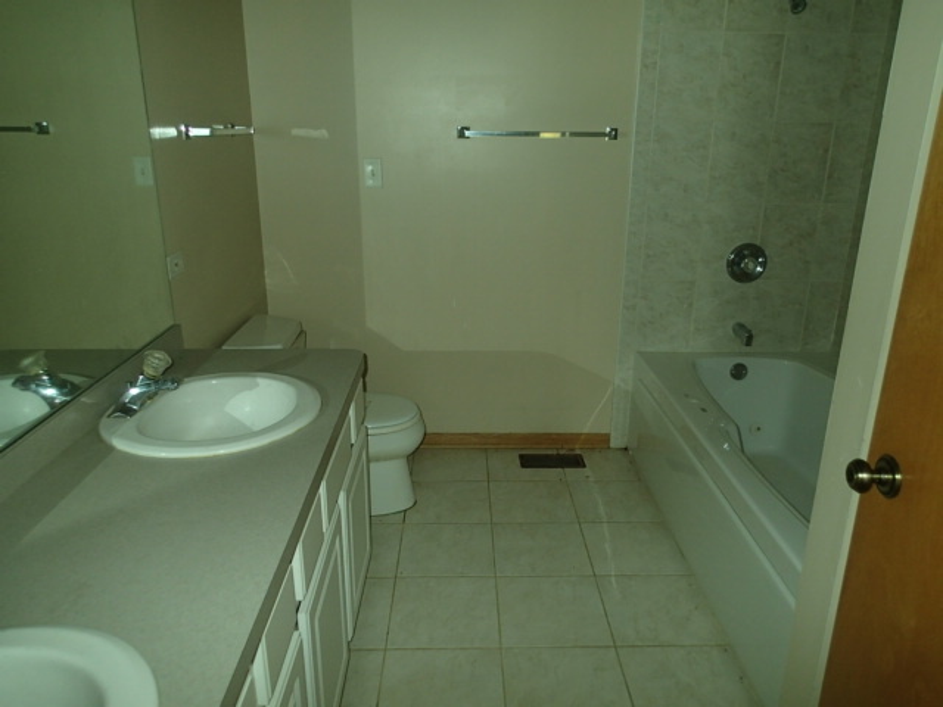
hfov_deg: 69.4
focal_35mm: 25
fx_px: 681
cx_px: 472
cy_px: 354
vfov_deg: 54.9
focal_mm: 4.5
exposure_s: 1/30
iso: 200
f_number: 2
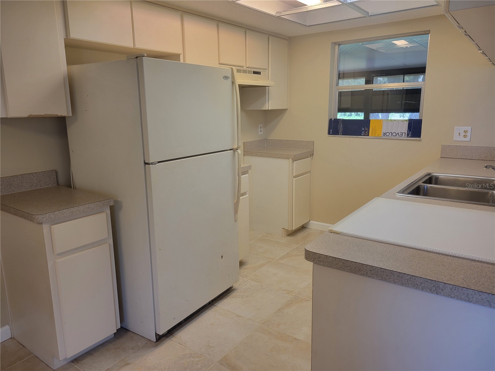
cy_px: 186
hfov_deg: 67.3
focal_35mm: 26
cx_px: 248
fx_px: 372
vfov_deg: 53.1
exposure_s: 1/120
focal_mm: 5.4
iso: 100
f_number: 1.8
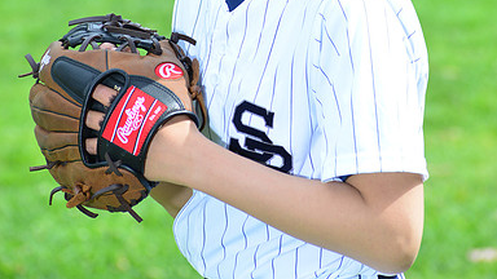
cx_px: 249
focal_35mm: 293
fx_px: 3861
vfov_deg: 4.1
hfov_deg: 7.4
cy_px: -48
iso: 200
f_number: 8
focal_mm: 185
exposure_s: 1/200
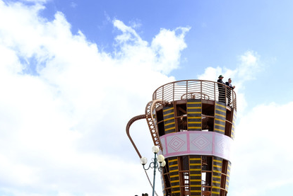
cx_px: 172
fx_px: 318
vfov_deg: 34.1
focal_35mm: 39
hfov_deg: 49.3
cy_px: 121
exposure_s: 1/340
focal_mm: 20.2
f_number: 5.6
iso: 160
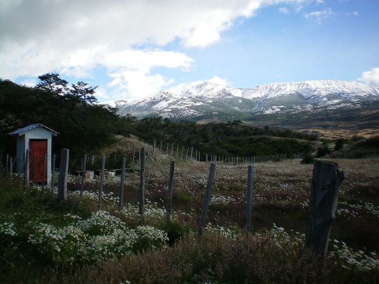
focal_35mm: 38
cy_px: 142
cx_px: 190
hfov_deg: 49.0
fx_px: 416
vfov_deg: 37.7
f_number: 4.6
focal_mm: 6.3
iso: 64
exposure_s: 1/400
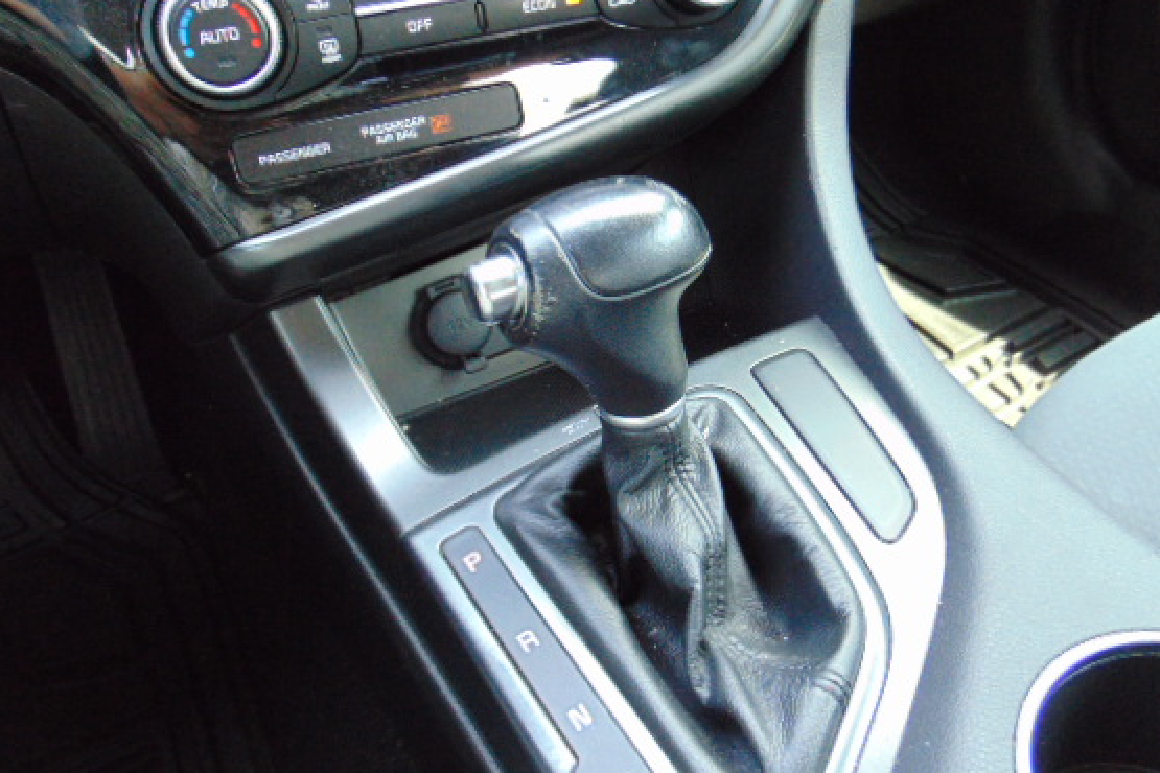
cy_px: 359
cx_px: 650
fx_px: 967
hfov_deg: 61.7
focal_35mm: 30
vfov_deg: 43.6
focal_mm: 4.5
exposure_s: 1/30
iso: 250
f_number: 3
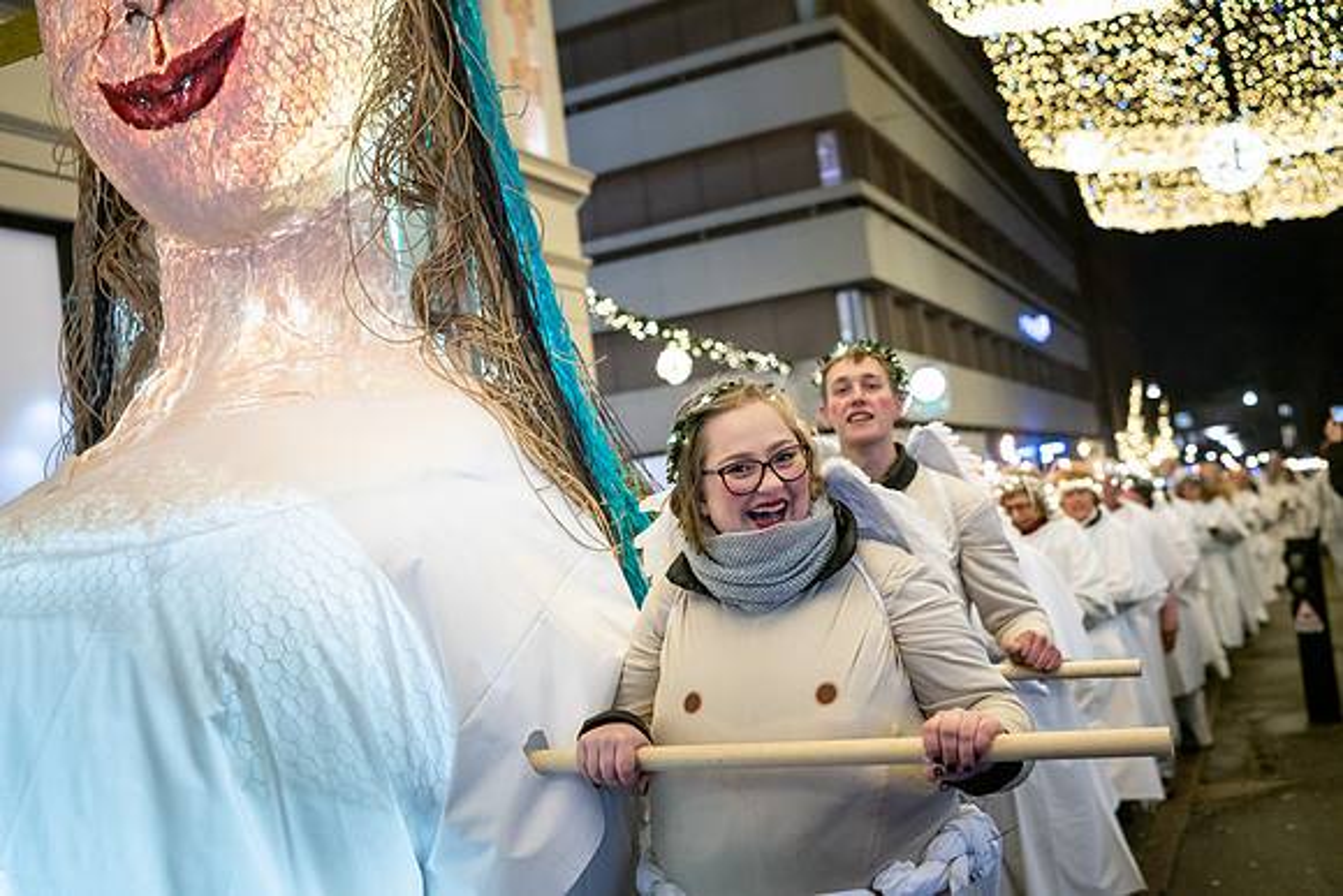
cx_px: 672
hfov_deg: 54.4
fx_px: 1306
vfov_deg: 37.9
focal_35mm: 35
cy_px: 448
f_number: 2.2
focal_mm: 35
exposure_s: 1/160
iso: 3200
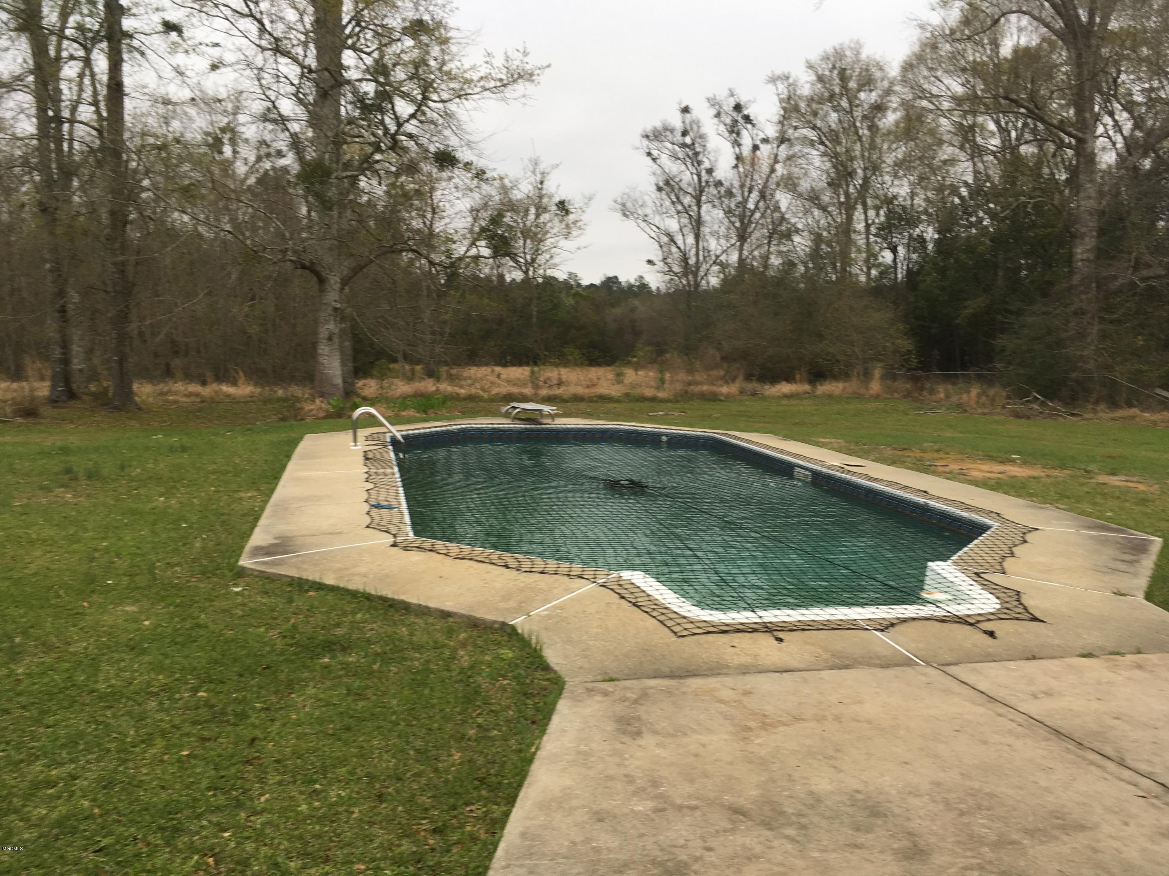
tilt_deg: -9.0
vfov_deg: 48.2
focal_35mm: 29
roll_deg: -0.5
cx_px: 584
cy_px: 438
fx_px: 979
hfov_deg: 61.7
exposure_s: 1/120
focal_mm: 4.15
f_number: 2.2
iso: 25
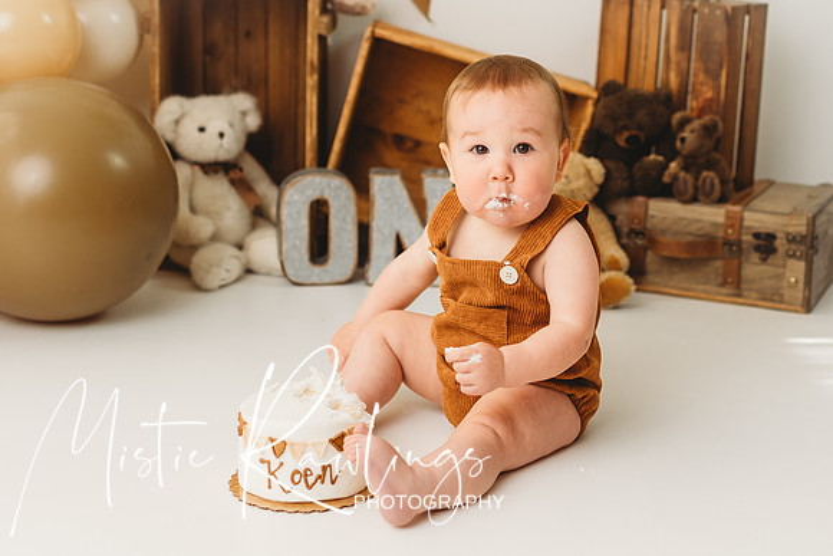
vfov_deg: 21.0
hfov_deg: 31.0
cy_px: 168
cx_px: 514
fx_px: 1495
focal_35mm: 65
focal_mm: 35
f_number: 2.2
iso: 160
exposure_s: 1/125
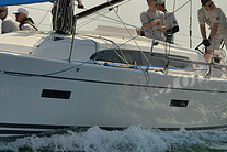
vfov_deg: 7.0
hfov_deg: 10.5
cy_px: 34
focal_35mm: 196
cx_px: 67
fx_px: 1236
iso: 200
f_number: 9
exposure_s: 1/1250
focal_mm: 70
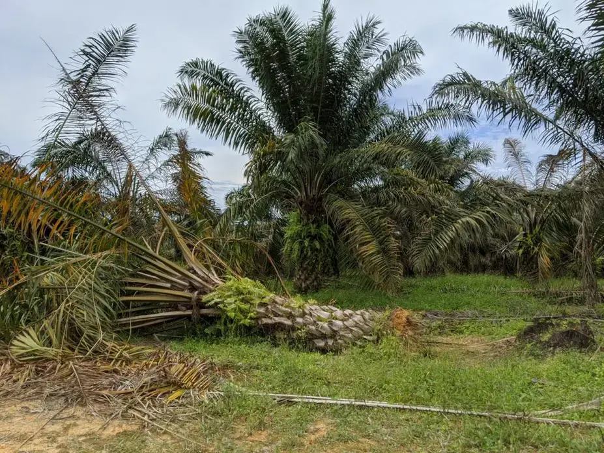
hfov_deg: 65.3
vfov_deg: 51.3
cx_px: 302
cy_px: 226
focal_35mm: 27
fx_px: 471
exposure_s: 1/3906
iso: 66
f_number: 1.8
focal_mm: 4.44
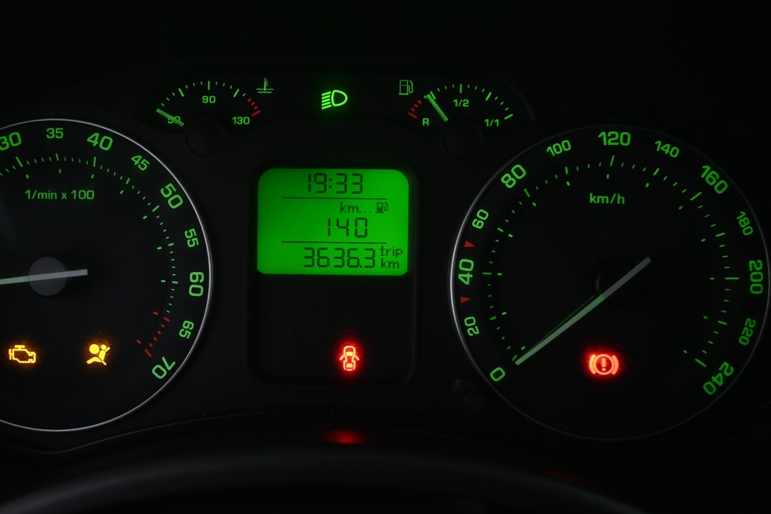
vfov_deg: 35.4
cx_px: 332
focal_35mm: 38
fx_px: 805
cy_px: 249
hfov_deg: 51.0
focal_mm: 21
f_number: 4
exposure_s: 1/30
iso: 1600
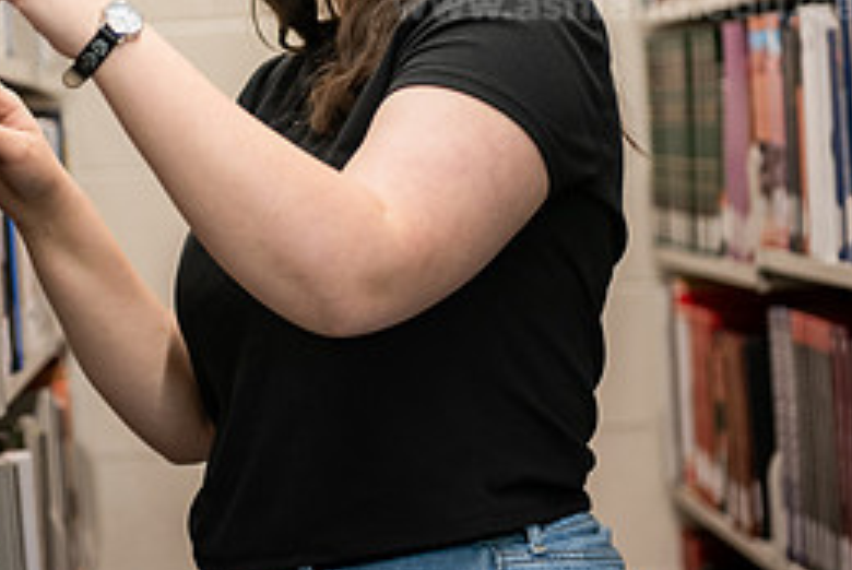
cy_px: 74
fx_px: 3483
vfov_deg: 9.3
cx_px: 242
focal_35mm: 147
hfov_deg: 13.9
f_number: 2.8
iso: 800
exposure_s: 1/200
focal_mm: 66
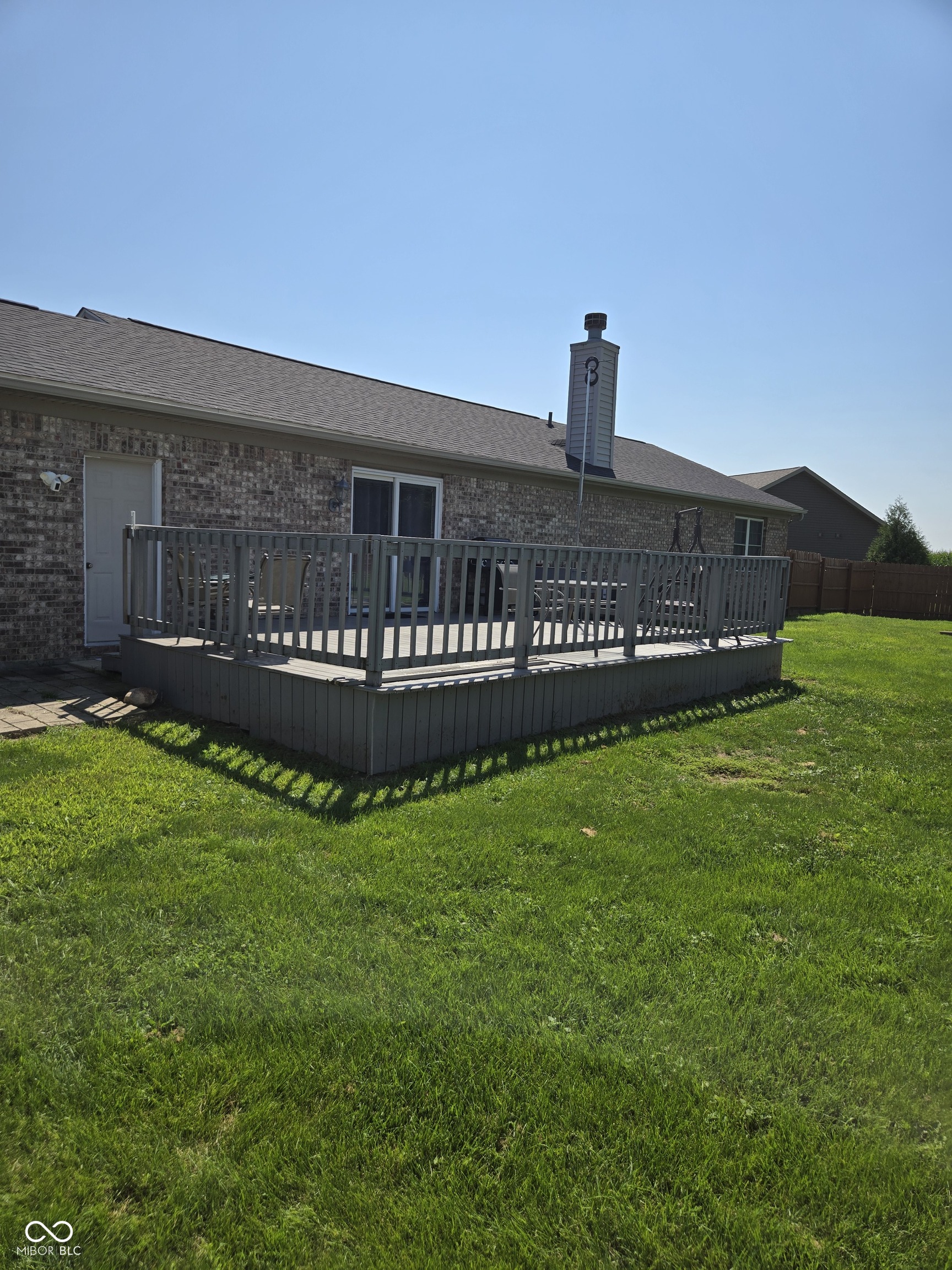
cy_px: 635
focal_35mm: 23
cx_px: 476
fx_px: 843
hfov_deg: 58.9
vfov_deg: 73.9
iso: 25
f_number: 1.8
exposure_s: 1/2708
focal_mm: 5.4
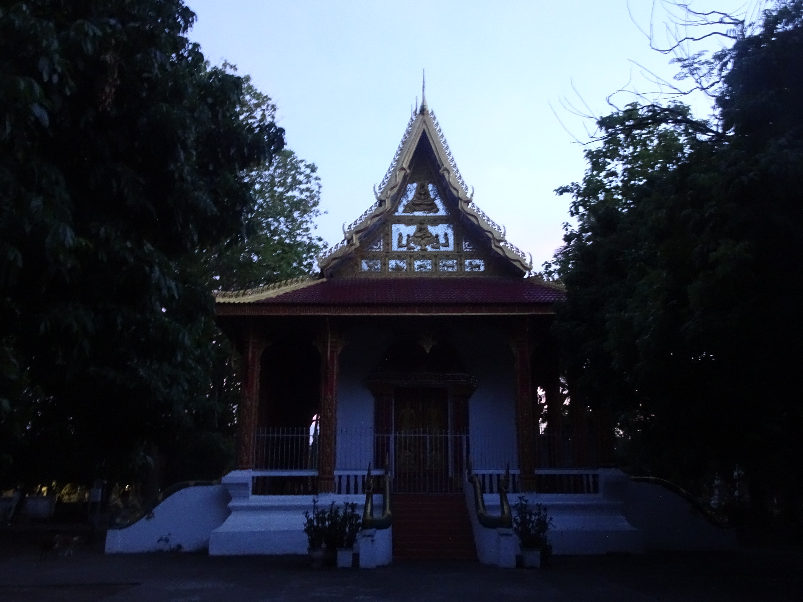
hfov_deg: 60.0
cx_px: 402
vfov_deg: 46.8
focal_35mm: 30
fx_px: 696
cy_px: 301
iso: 800
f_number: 4
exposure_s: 1/6
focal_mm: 5.09
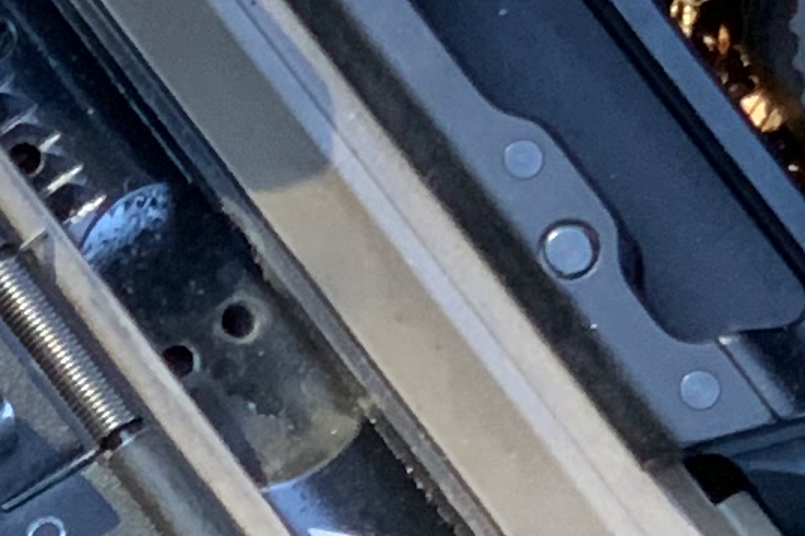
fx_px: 9098
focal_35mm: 407
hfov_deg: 5.1
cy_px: 632
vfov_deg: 3.4
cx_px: -33
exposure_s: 1/68
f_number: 2.4
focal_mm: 6
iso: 125
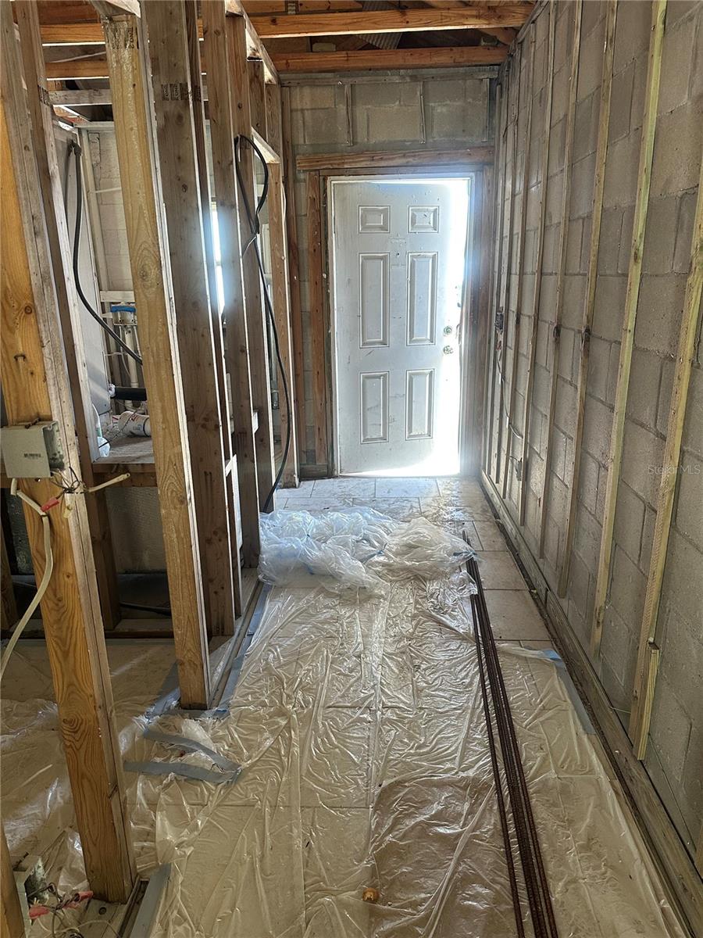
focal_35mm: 24
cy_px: 469
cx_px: 352
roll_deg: +1.1
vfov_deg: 71.6
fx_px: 650
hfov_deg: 56.8
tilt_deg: -15.5
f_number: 1.78
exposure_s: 1/71
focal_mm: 6.86
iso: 250
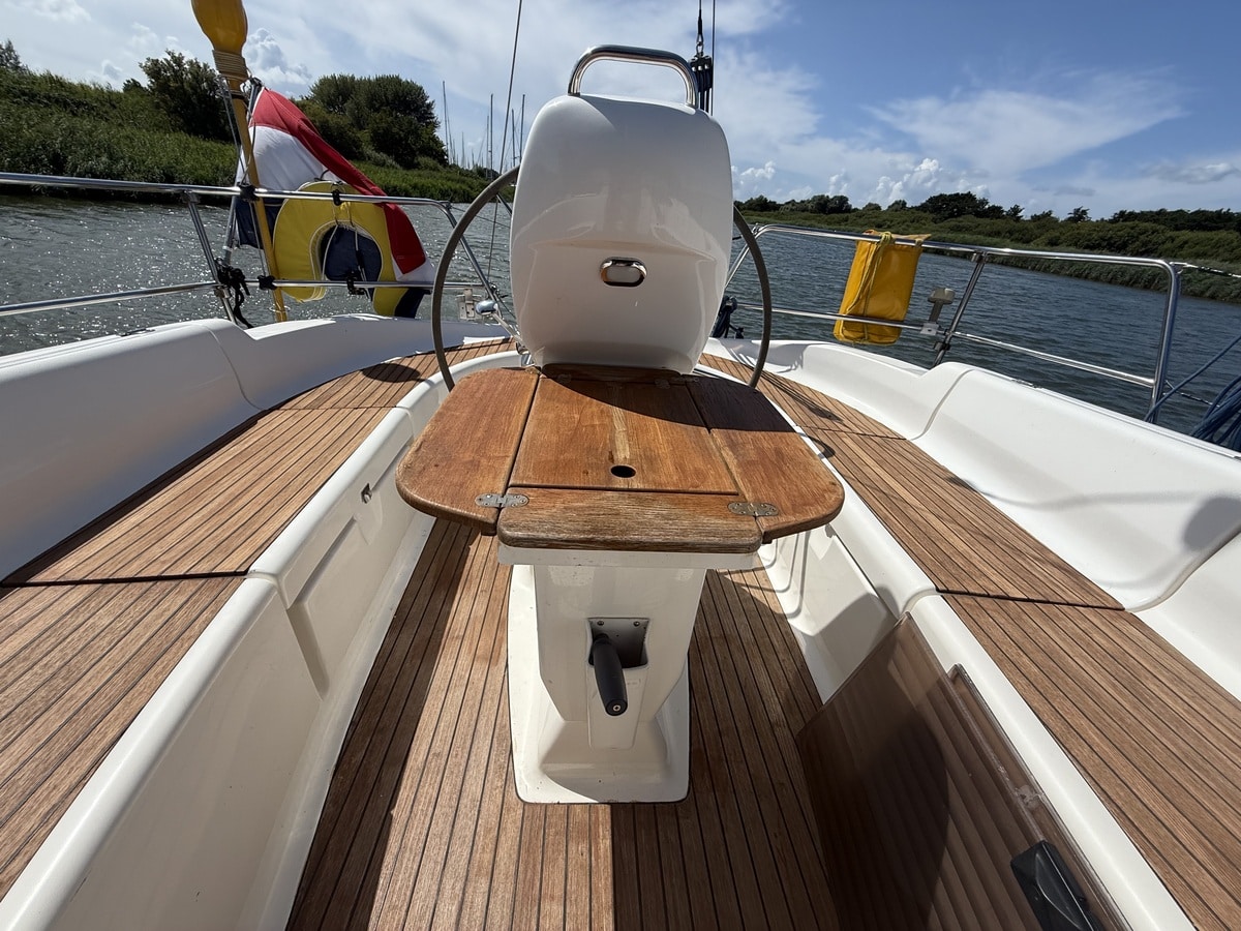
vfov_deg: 85.7
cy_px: 466
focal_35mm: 14
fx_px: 502
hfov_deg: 102.1
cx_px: 620
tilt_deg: -27.2
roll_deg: -7.1
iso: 50
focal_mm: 2.22
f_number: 2.2
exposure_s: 1/3891
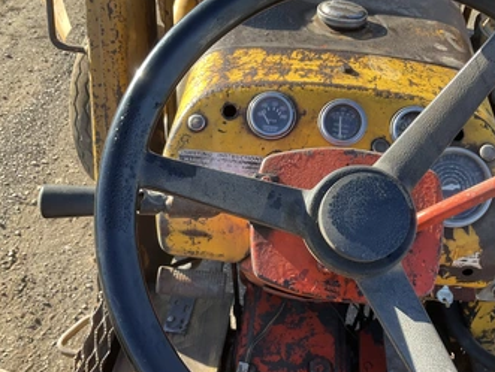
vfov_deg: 40.7
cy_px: 212
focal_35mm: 35
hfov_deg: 52.5
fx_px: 501
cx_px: 266
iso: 20
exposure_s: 1/164
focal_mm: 3
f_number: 1.8
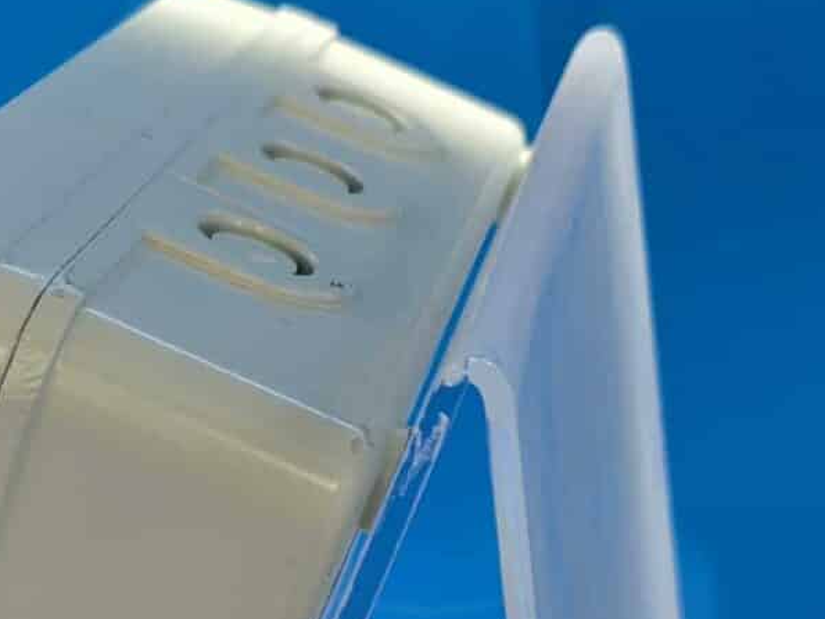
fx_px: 2359
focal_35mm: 99
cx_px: 97
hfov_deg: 19.5
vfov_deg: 13.6
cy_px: 1051
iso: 185
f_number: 1.57
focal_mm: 6.54
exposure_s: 1/100
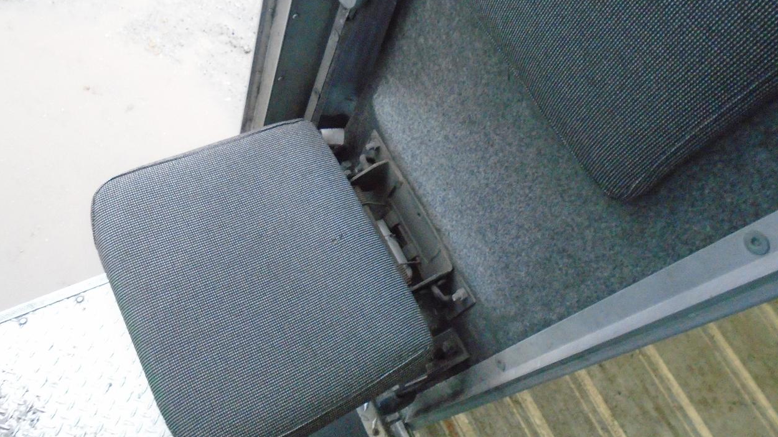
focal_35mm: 29
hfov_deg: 66.1
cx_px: 398
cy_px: 175
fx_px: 598
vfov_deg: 40.0
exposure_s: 1/60
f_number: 3.2
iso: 800
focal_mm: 4.6
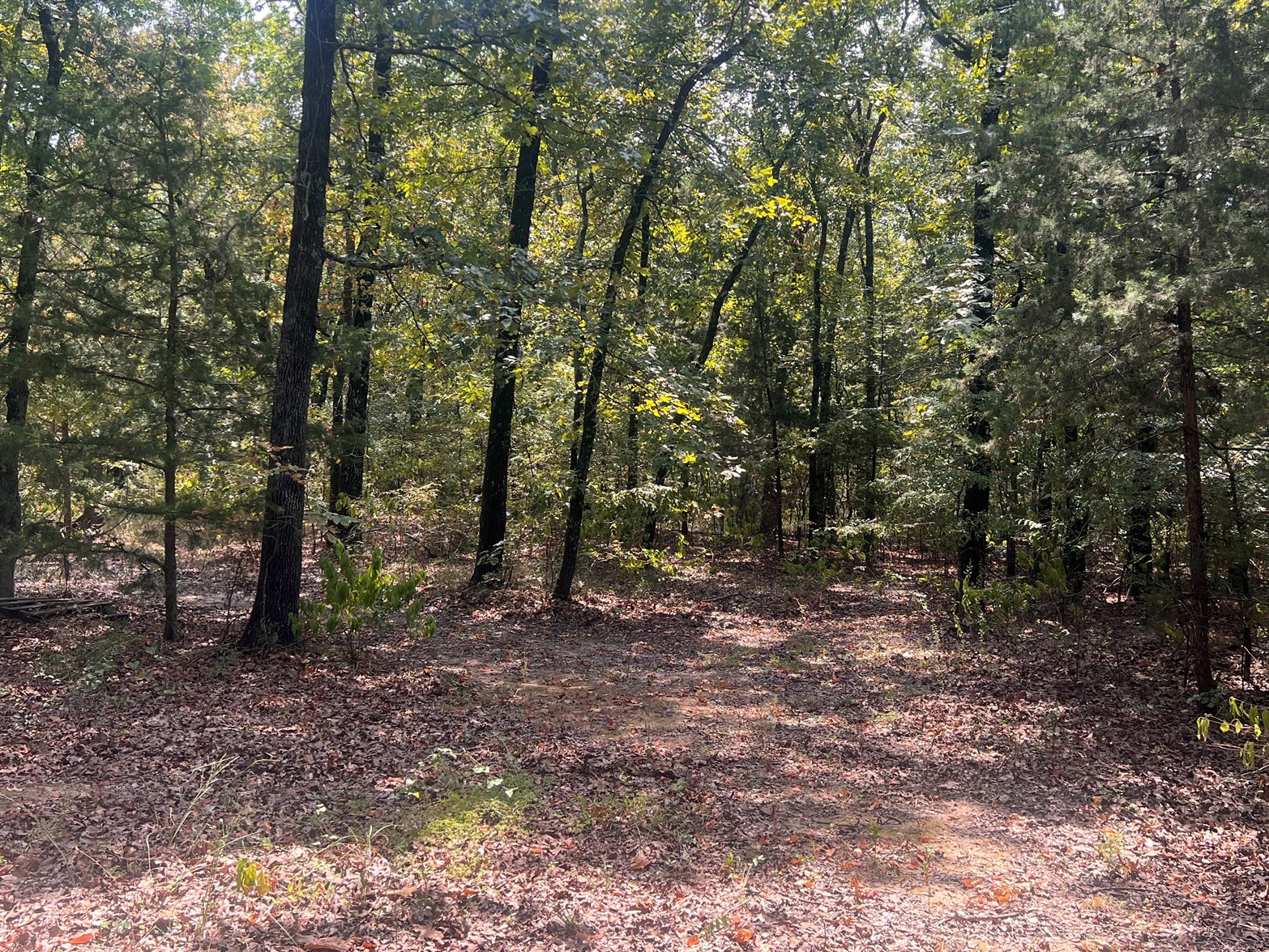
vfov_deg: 41.7
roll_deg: -1.4
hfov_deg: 53.8
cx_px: 720
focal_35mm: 34
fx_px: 1247
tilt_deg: +1.9
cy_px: 418
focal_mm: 5.7
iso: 50
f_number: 1.5
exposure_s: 1/458
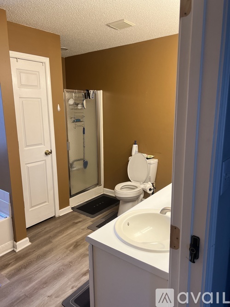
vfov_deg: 67.3
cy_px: 154
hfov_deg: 53.0
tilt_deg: -11.4
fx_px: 230
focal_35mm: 26
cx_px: 115
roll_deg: +0.7
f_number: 1.5
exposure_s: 1/120
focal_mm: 5.7
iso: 100
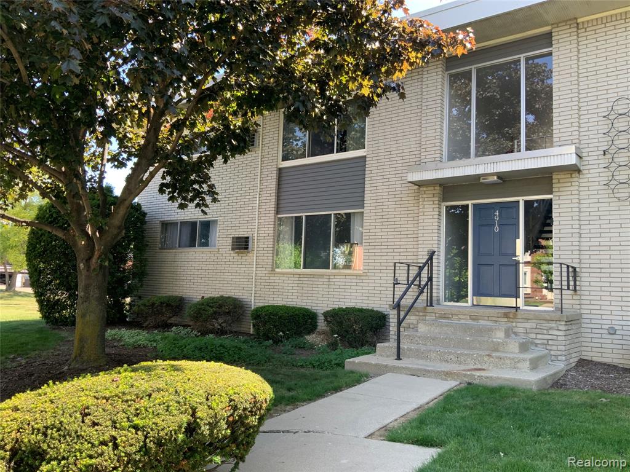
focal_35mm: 29
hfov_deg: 61.7
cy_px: 236
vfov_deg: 48.2
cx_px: 315
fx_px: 528
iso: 16
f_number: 1.8
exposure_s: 1/132
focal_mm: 3
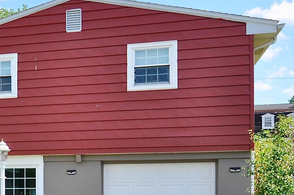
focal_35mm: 63
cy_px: 186
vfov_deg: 20.9
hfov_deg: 29.9
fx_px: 514
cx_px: 4
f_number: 8
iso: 200
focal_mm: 16
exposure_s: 1/200
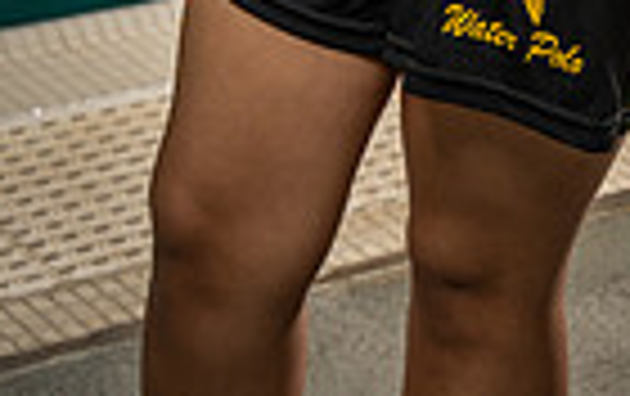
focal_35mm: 170
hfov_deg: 12.2
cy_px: -612
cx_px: 508
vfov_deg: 7.2
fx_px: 2924
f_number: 5.6
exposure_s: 1/250
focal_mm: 52
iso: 640
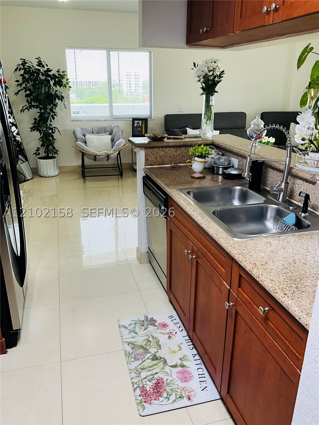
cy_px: 212
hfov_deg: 48.2
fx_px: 356
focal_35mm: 29
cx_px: 160
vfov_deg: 61.7
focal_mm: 3
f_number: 1.8
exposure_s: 1/60
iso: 80
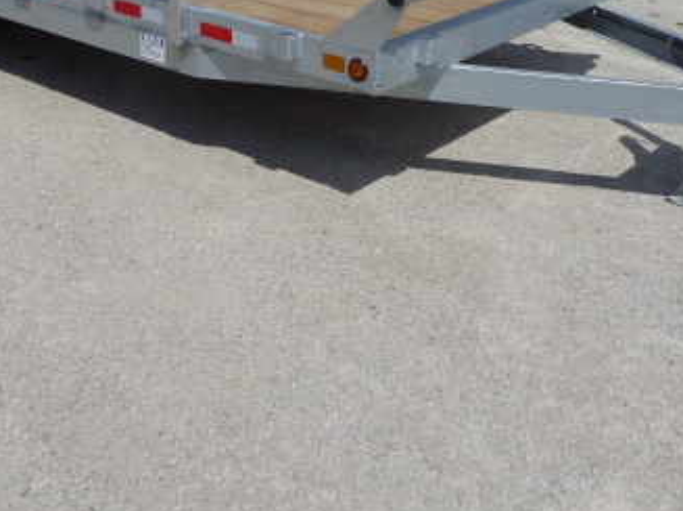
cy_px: 106
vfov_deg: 30.2
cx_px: 259
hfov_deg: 40.2
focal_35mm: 47
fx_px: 927
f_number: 3.5
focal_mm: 4.3
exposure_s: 1/2000
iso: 80
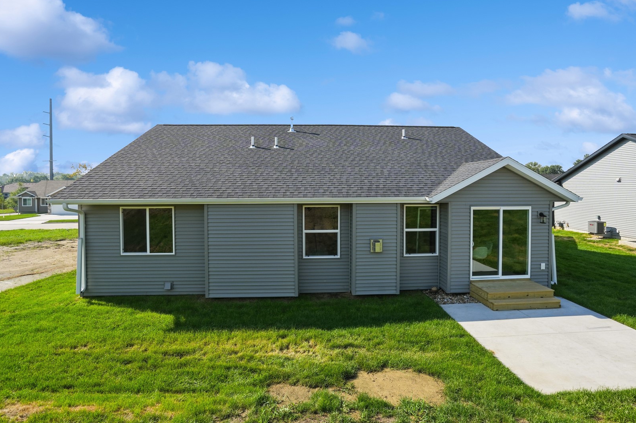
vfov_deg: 70.4
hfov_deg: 93.3
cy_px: 213
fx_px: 300
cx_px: 321
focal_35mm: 17
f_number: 8
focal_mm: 16
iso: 400
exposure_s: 1/1000
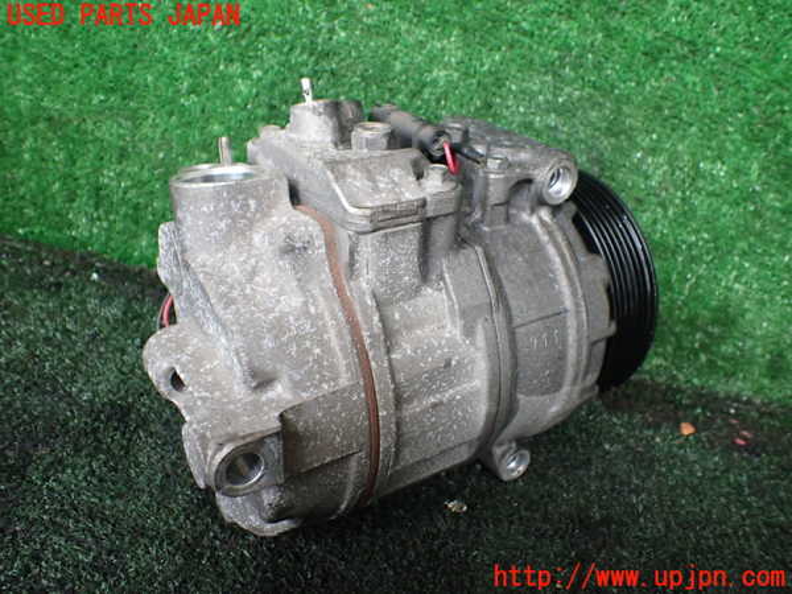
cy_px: 297
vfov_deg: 46.8
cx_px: 396
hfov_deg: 60.0
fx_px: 686
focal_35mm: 30
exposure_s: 1/125
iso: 640
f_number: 2.3
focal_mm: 5.4
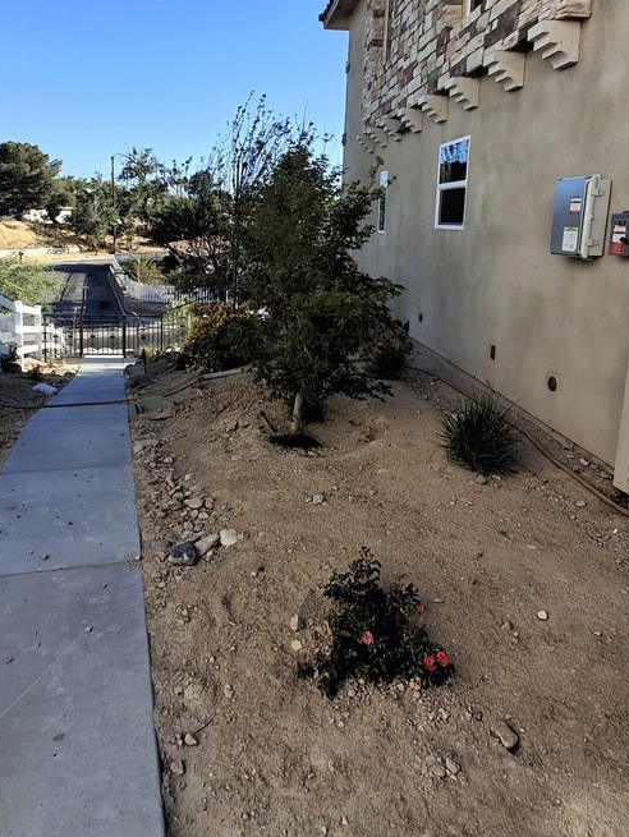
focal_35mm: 25
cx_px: 288
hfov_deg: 54.9
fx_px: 605
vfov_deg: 68.3
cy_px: 317
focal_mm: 1.64
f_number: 2.2
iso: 40
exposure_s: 1/728
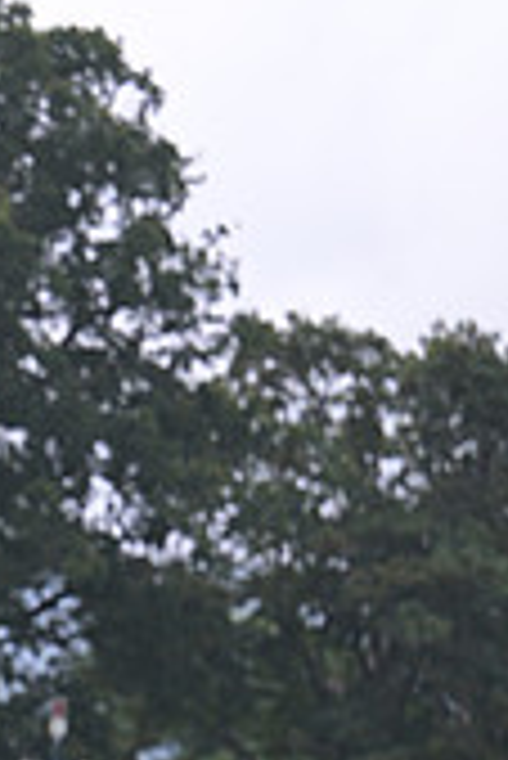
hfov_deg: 2.8
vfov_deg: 4.1
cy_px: 735
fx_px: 10498
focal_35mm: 497
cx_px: -593
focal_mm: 145
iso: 1000
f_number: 3.5
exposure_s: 1/1250
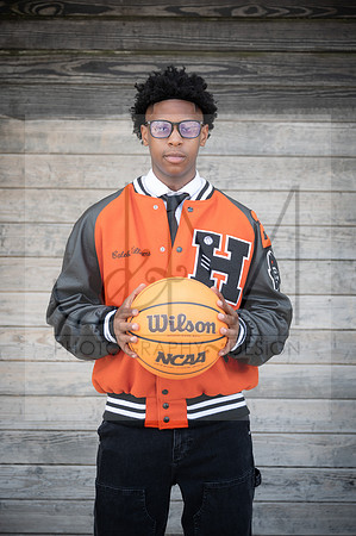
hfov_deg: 25.5
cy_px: 268
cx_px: 178
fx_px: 788
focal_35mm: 53
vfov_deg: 37.6
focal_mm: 53
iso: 125
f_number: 2.8
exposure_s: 1/250
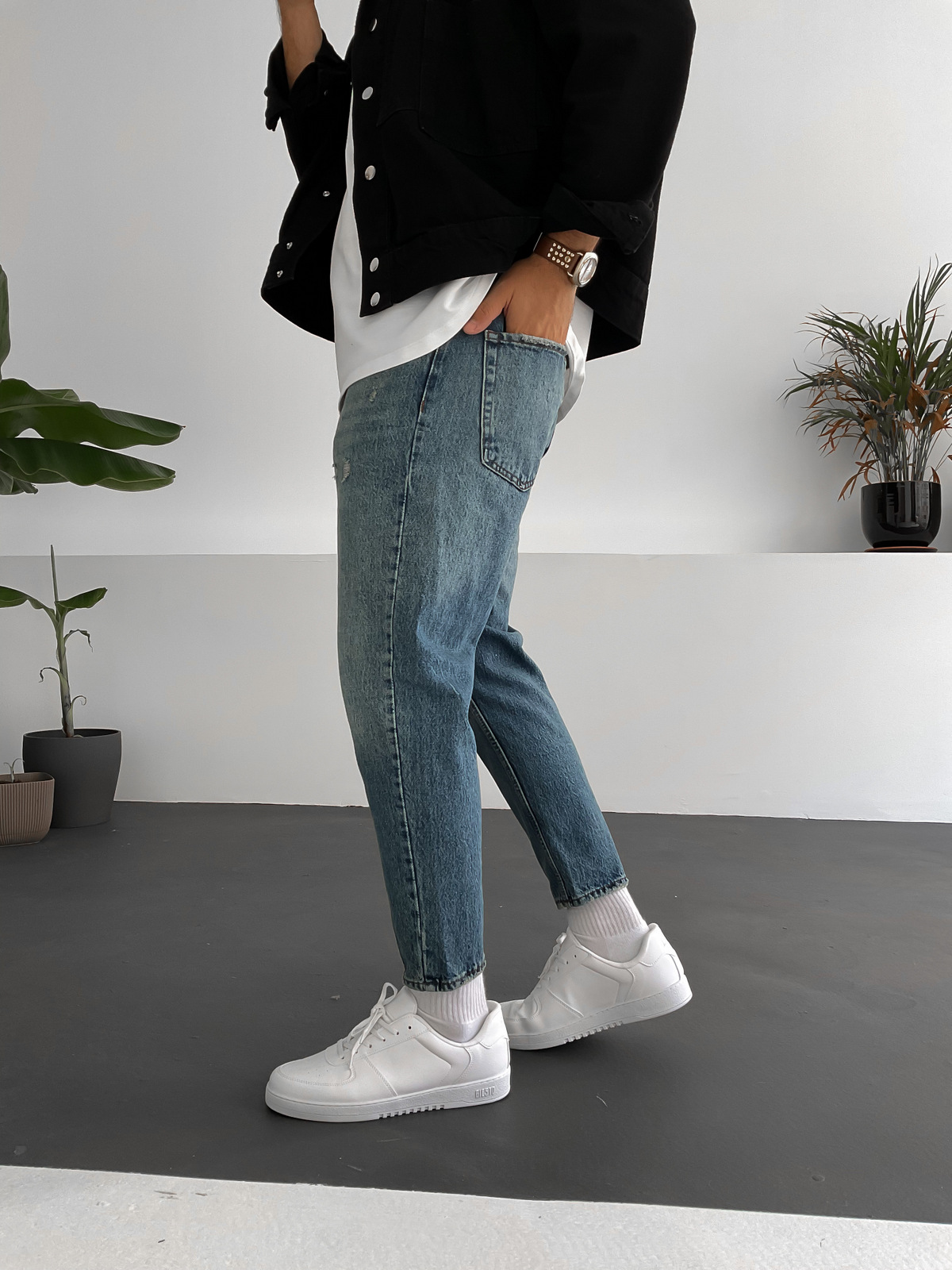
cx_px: 476
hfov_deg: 48.2
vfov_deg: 61.7
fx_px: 1063
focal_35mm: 29
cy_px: 635
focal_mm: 3
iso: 50
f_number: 1.8
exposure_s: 1/120
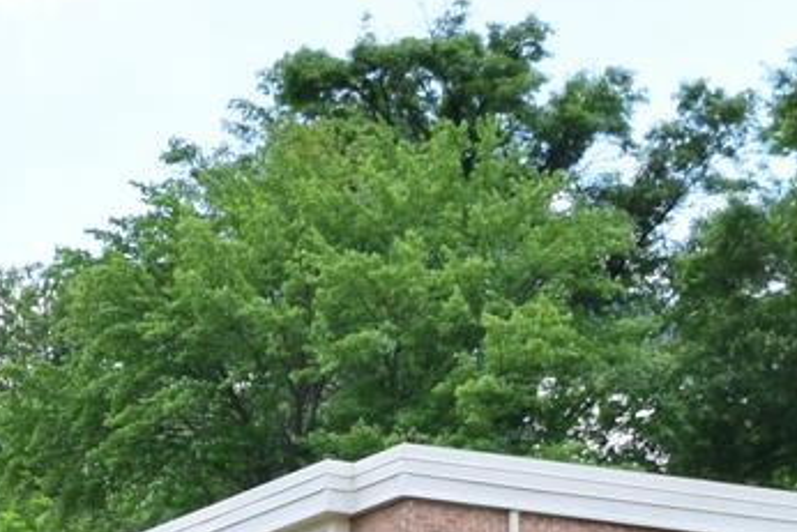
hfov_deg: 7.1
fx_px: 6089
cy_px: 1187
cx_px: -1007
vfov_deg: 4.9
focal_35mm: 275
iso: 400
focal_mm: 31
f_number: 10
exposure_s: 1/320
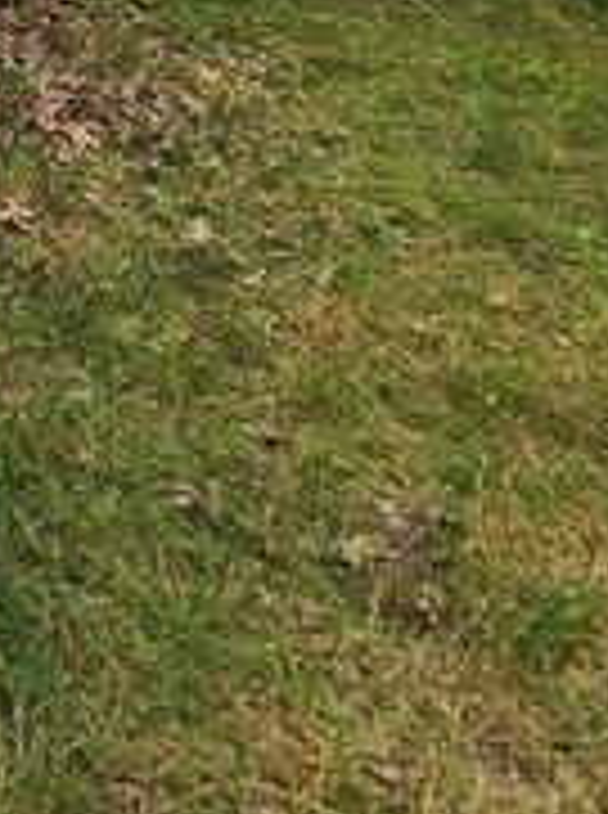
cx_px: -446
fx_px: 1128
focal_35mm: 48
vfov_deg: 27.9
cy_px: -385
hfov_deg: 21.5
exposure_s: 1/210
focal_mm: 2.2
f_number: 2.2
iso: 50
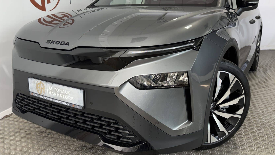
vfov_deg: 36.6
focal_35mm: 32
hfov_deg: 61.0
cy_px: 64
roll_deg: +0.8
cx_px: 140
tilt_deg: -13.4
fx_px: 233
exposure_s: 1/100
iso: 200
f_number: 1.78
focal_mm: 6.76
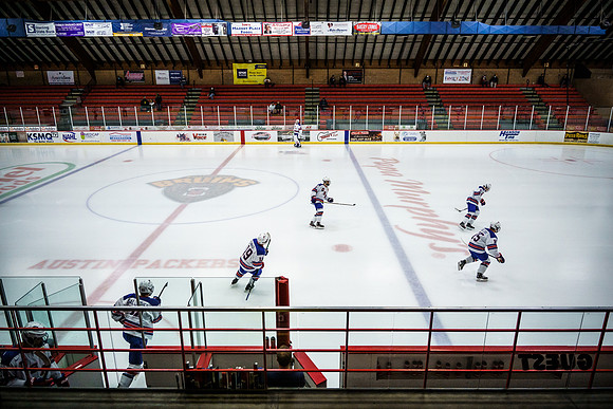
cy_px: 202
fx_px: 417
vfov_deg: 52.3
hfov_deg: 72.6
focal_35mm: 24
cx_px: 310
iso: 6400
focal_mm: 24
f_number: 2.8
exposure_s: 1/2000
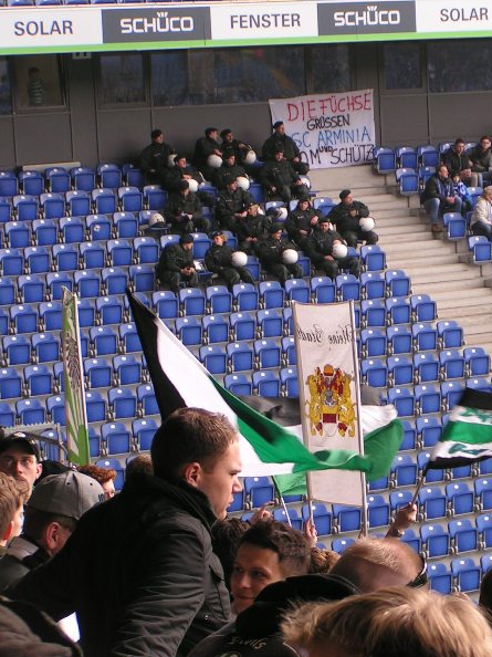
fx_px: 2427
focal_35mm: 128
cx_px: 408
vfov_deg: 15.4
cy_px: 331
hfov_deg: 11.5
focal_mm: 14.5
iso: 50
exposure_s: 1/125
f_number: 4.5
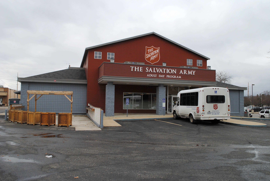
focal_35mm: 30
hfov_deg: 61.9
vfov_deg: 43.7
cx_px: 135
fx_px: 225
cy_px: 90
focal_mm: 20
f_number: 10
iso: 400
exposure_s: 1/400
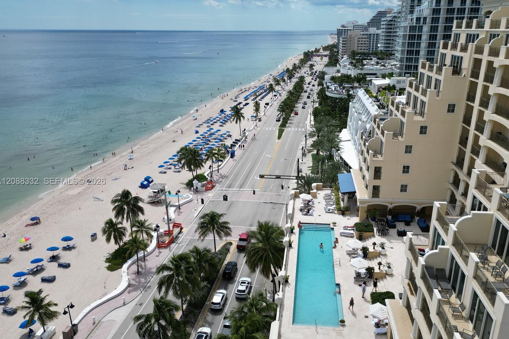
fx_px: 396
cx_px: 280
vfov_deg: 46.4
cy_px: 182
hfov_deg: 65.3
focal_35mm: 28
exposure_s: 1/5000
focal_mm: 6.72
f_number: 1.7
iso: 120
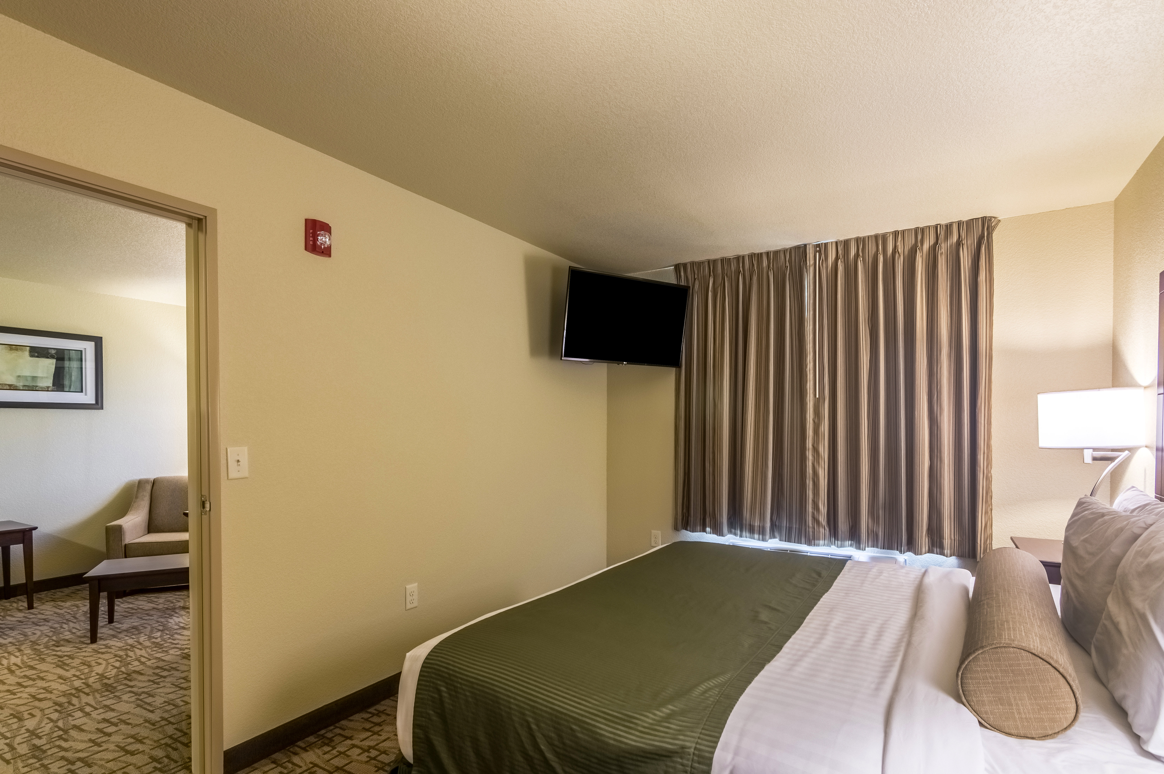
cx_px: 582
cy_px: 387
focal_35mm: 16
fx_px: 533
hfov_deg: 95.0
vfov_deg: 72.0
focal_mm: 11
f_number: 8
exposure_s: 1/40
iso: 800
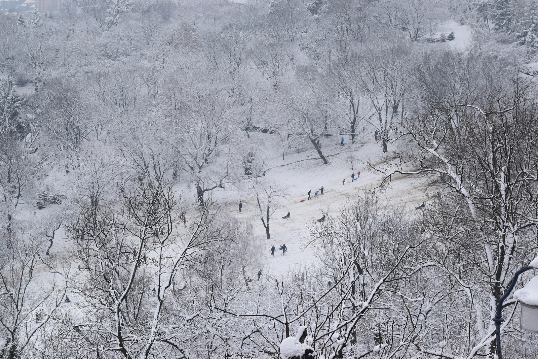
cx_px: 269
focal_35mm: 82
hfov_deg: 24.6
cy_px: 180
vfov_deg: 16.5
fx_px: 1233
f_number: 9
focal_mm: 55
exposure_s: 1/160
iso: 400
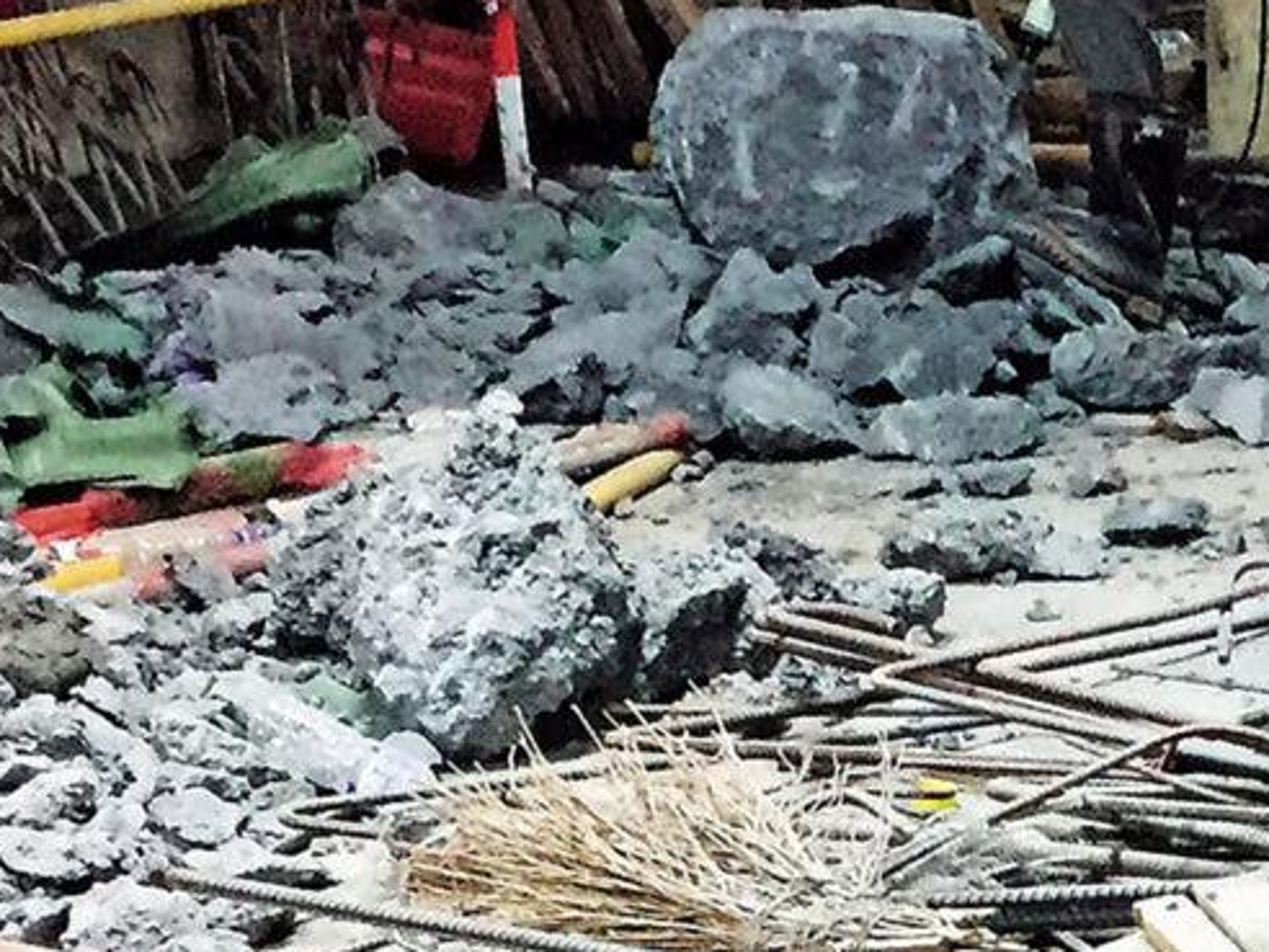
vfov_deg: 12.2
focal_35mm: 118
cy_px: 1228
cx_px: 1656
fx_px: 4326
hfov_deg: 15.8
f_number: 2.2
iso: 250
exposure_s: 1/15
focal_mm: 4.15
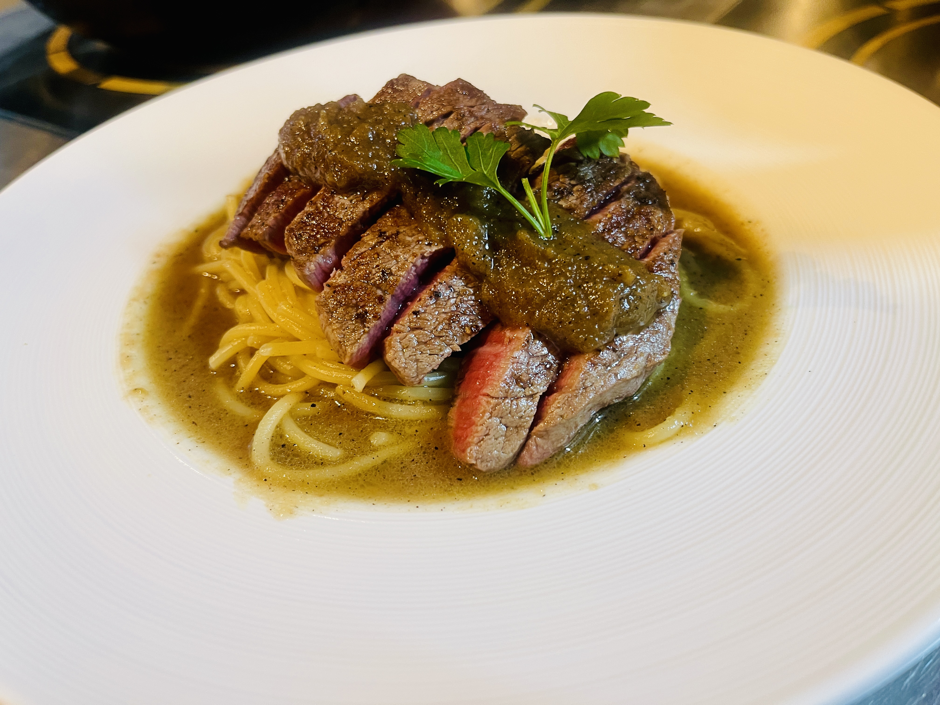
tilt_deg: -40.6
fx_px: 679
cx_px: 470
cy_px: 352
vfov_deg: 54.9
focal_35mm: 25
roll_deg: +5.1
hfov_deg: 69.4
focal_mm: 5.1
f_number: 1.6
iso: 125
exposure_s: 1/60
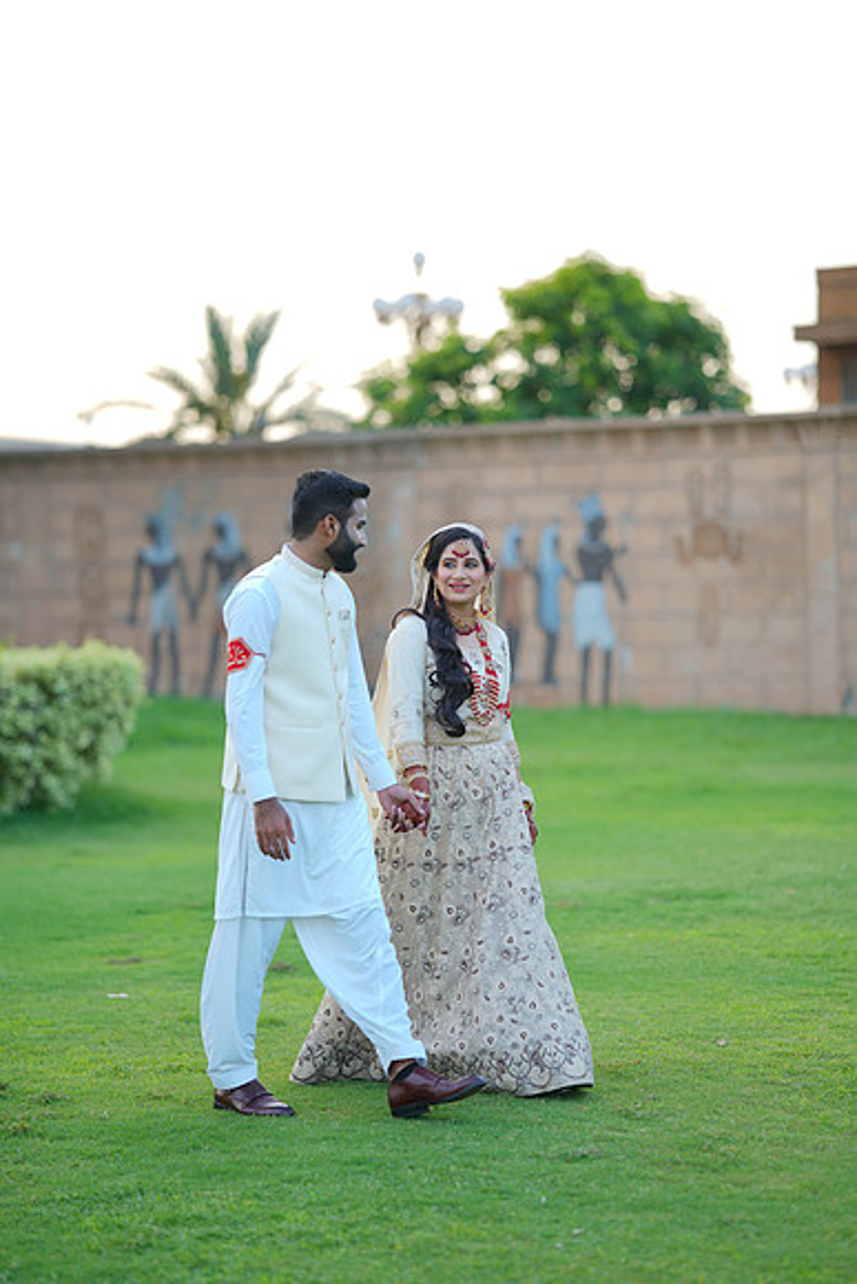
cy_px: 642
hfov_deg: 16.1
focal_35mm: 85
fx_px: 3033
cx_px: 428
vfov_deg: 23.9
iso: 64
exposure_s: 1/400
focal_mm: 85
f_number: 1.4
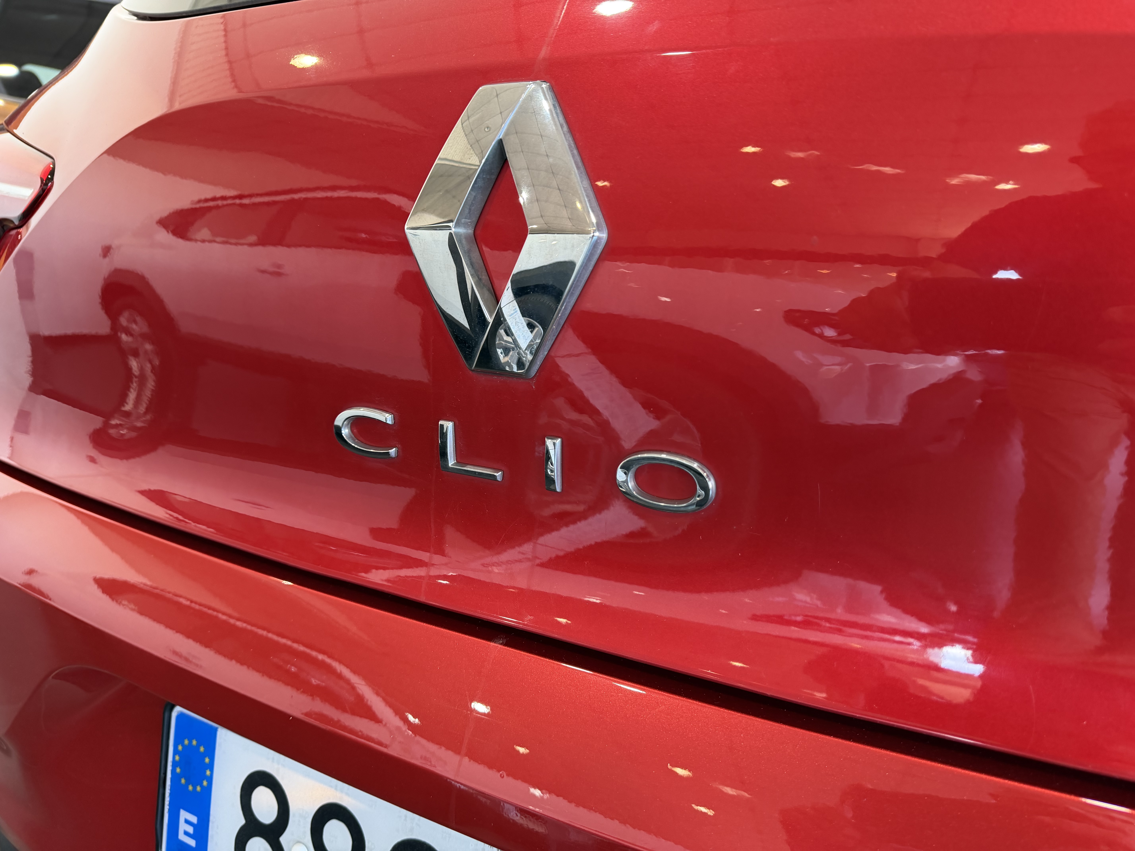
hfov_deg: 71.6
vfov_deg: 56.8
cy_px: 426
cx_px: 568
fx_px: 787
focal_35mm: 24
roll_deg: +0.3
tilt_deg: -16.1
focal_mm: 6.76
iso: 200
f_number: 1.78
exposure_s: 1/67
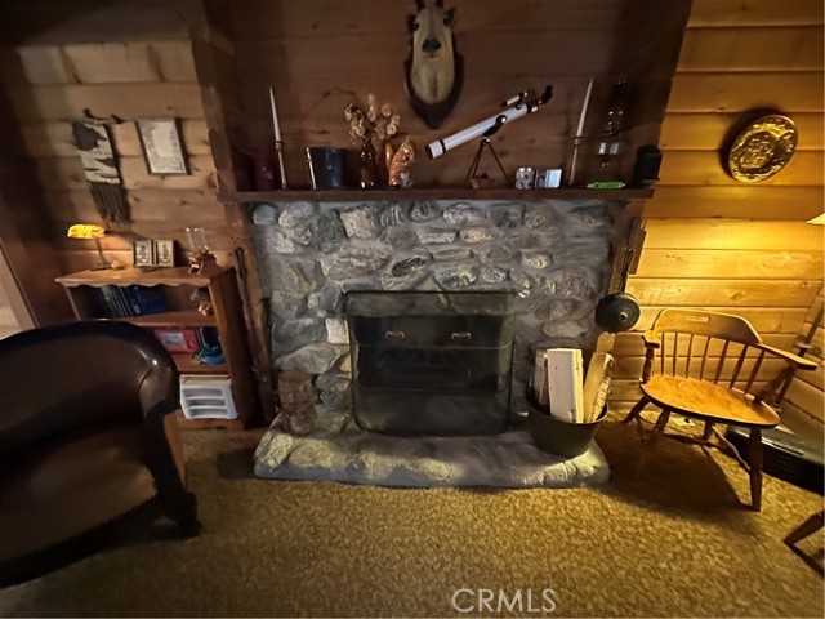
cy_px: 310
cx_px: 412
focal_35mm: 14
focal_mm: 2.22
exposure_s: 1/30
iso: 2000
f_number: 2.2
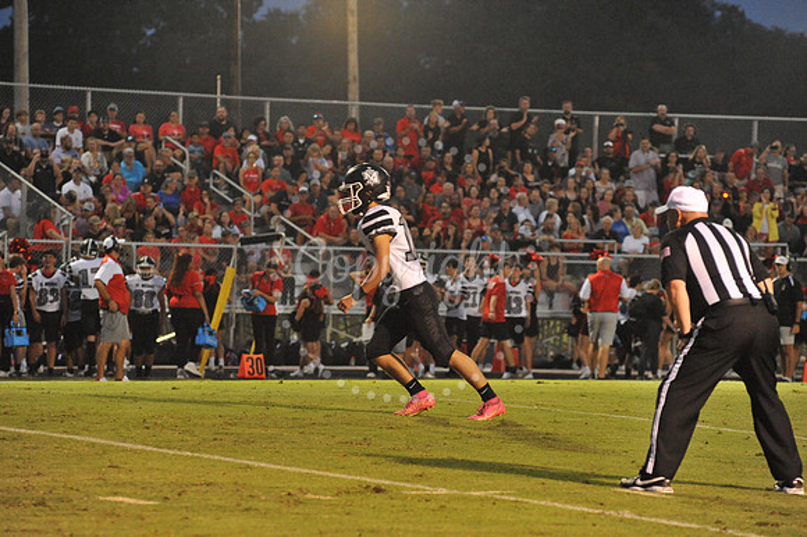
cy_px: 268
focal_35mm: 200
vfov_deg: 6.9
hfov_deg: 10.3
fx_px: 4481
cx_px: 404
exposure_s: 1/200
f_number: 5.6
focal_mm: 200
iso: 6400
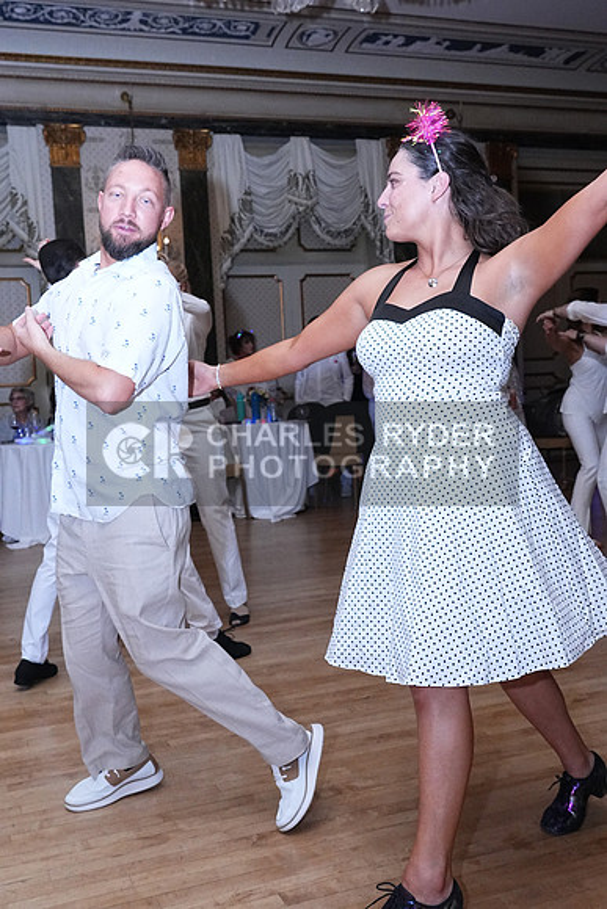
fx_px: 910
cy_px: 454
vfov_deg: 53.1
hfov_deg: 36.9
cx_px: 304
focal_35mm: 36
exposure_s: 1/200
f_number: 5.6
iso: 5000
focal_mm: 24
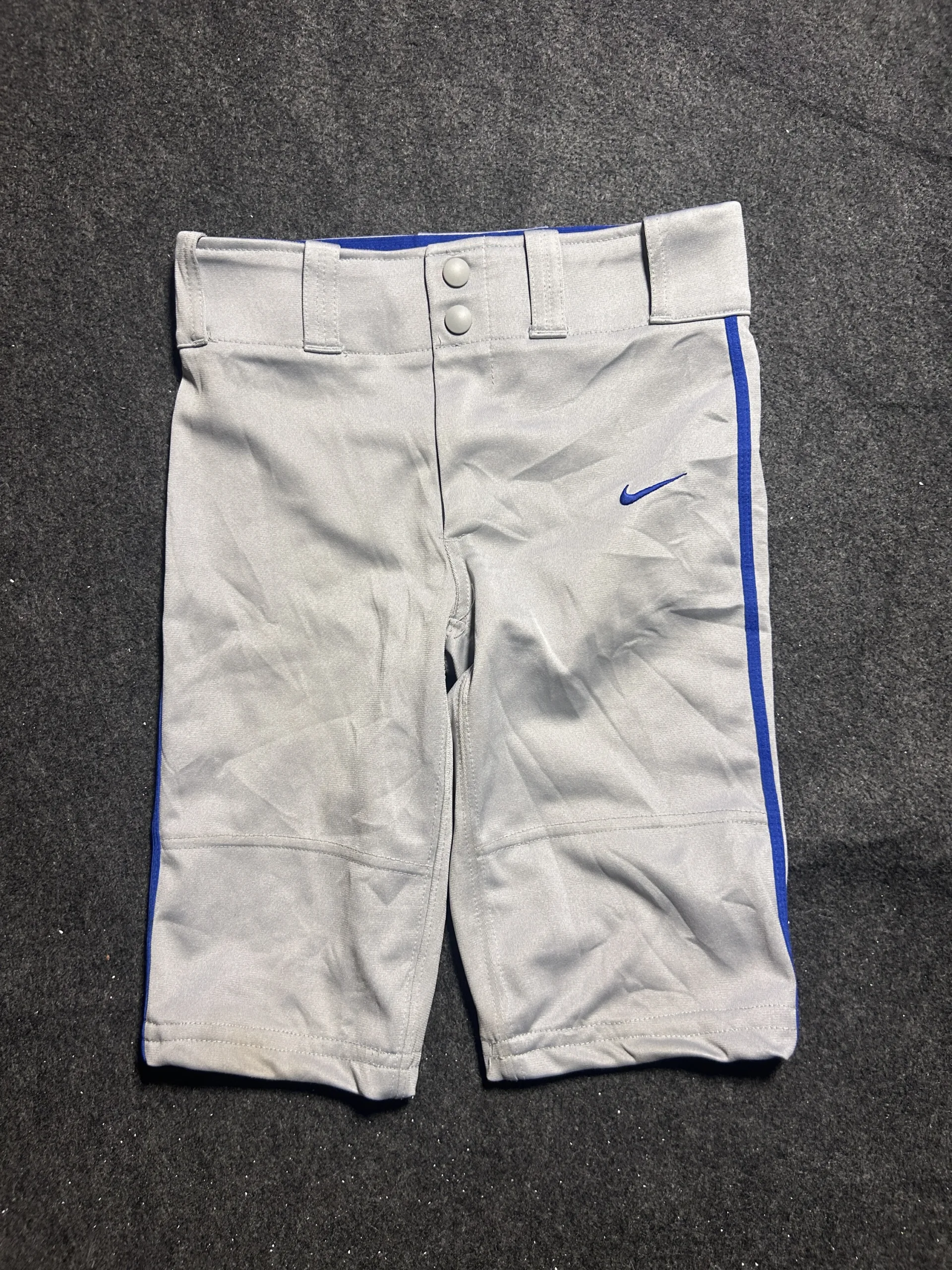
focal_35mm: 26
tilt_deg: -60.9
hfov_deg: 53.1
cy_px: 635
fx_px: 953
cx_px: 476
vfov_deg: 67.3
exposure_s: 1/50
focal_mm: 5.7
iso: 160
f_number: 1.5
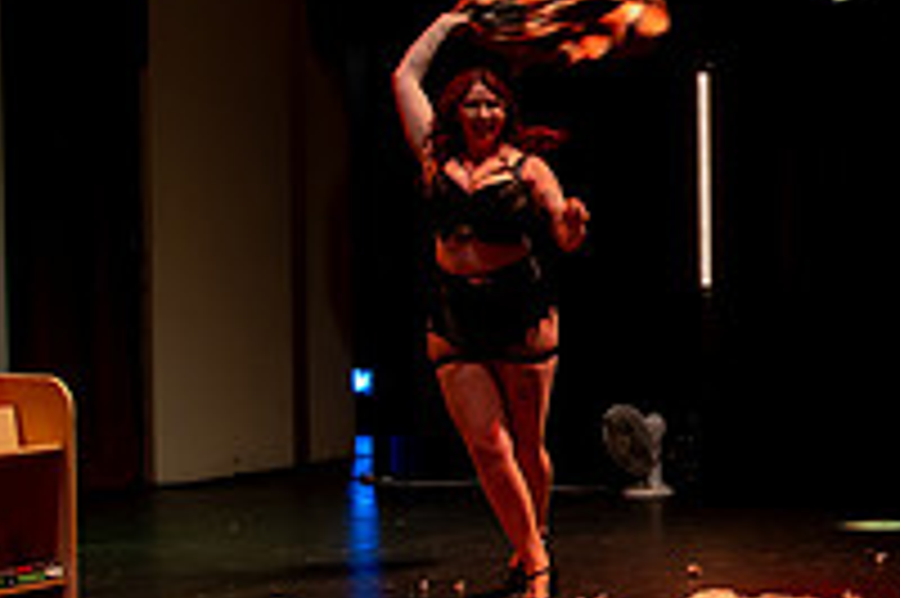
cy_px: 261
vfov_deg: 15.7
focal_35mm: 87
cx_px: 963
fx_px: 2173
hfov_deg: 22.2
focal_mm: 30
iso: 4000
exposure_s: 1/100
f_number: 4
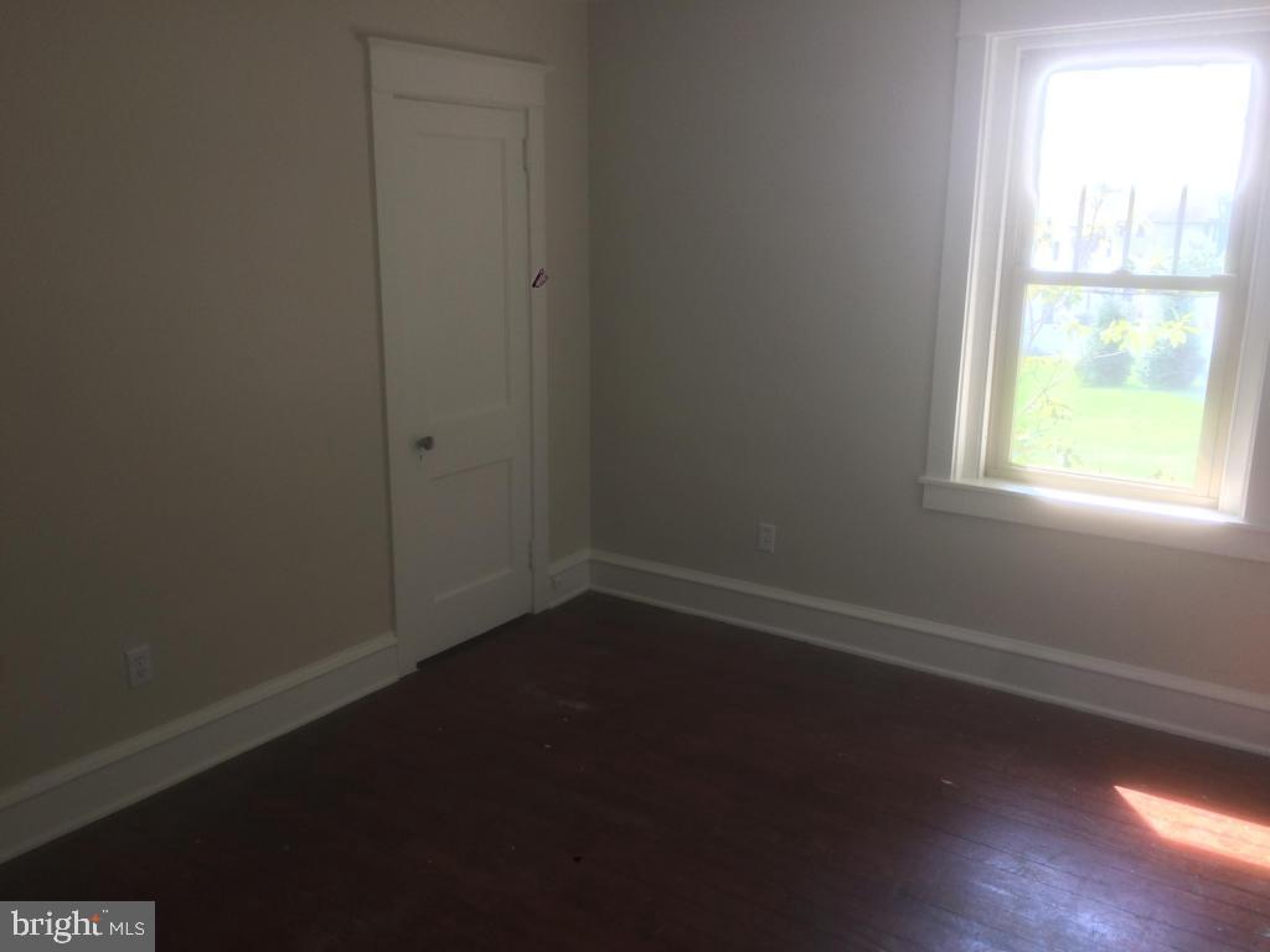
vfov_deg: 48.2
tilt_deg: -12.7
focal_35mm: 29
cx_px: 635
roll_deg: +0.0
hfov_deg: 61.7
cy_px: 476
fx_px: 1064
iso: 40
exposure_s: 1/40
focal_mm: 4.15
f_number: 2.2
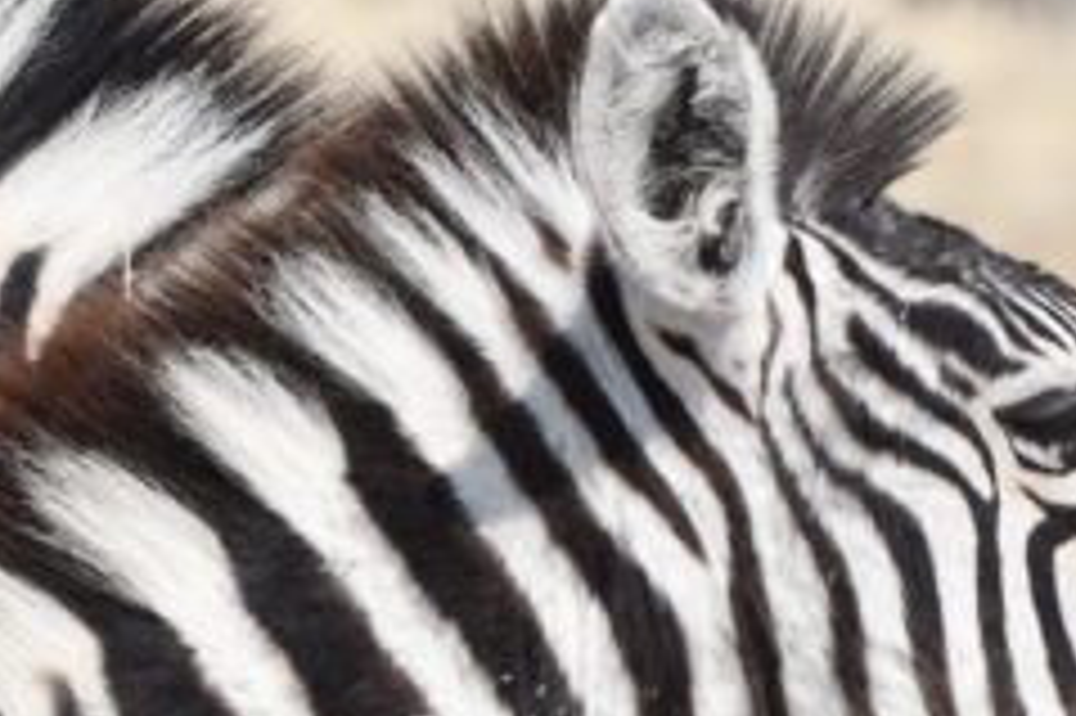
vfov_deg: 1.6
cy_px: 324
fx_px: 25895
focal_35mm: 867
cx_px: 32
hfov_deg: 2.4
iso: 320
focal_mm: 180
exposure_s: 1/1250
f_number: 9
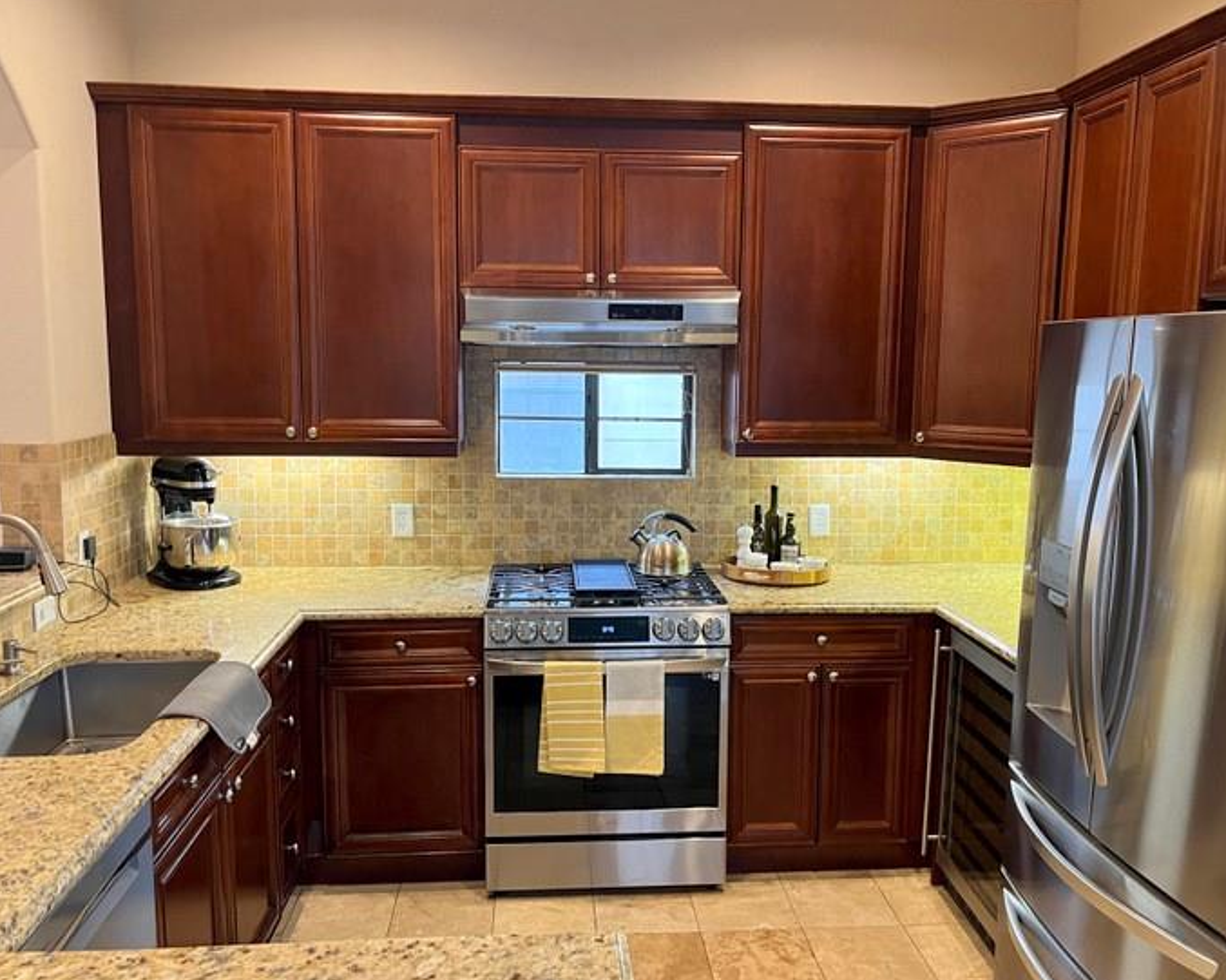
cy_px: 509
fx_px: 1088
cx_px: 634
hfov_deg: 58.8
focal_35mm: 30
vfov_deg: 48.5
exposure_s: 1/60
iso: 320
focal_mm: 5.1
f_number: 1.6
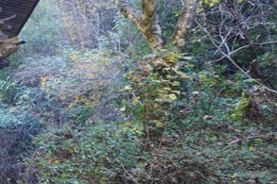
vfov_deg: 16.2
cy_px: 84
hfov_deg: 19.3
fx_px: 646
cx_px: -199
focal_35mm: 84
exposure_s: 1/60
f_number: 4
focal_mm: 16
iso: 400
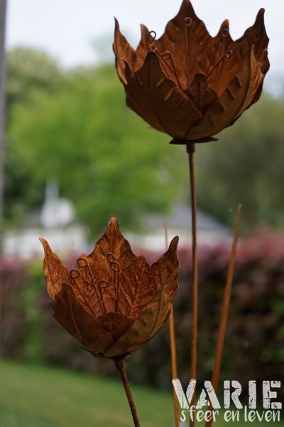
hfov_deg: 19.5
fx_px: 828
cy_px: 214
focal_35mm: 70
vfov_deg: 28.8
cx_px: 142
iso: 1000
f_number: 5.6
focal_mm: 70
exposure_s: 1/160
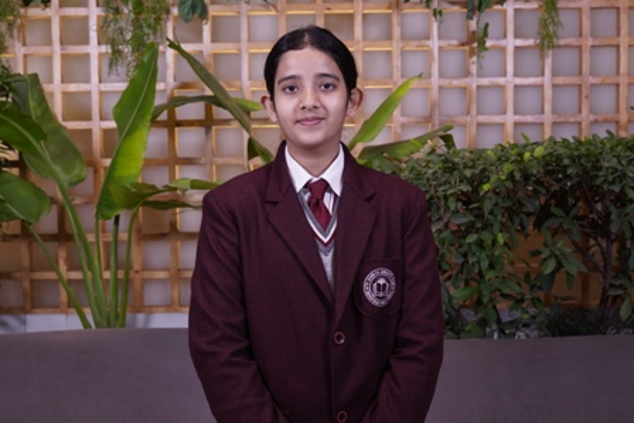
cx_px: 317
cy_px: 212
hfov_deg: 40.3
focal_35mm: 49
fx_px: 863
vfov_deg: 27.5
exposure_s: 1/125
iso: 640
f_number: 5
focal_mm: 33
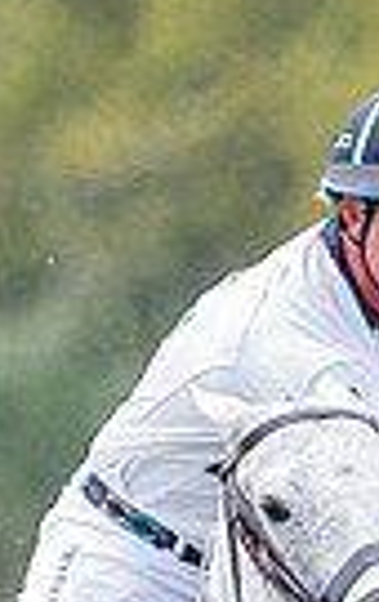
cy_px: 1051
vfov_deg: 0.7
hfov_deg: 0.4
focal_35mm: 2937
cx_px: 1815
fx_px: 48282
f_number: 3.2
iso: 400
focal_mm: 300
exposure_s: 1/2500
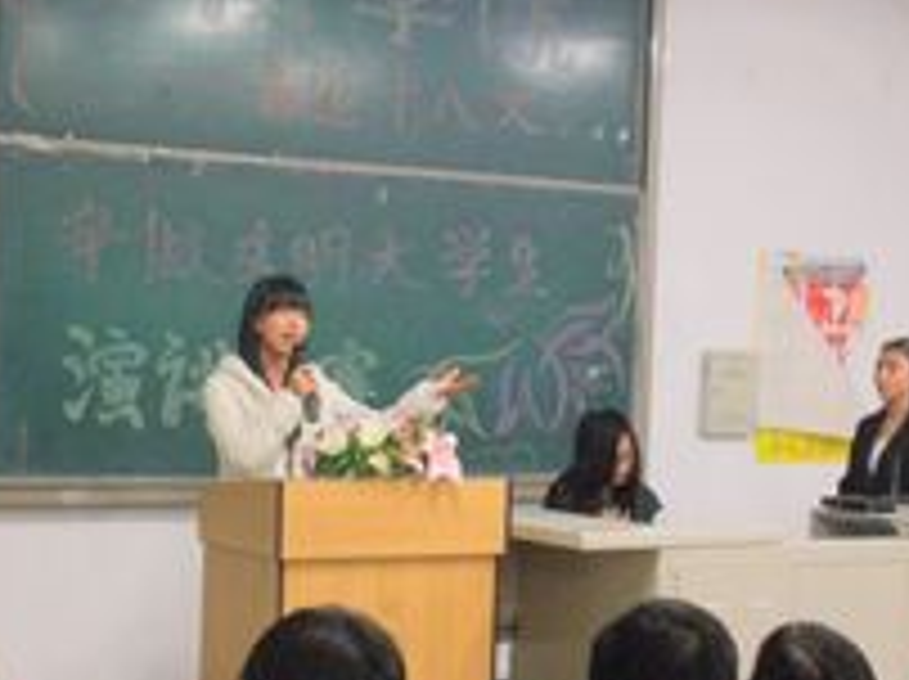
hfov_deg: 25.3
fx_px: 2020
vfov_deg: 19.0
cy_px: 453
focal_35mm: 77
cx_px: 396
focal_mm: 6.6
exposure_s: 1/13
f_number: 3.5
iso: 200
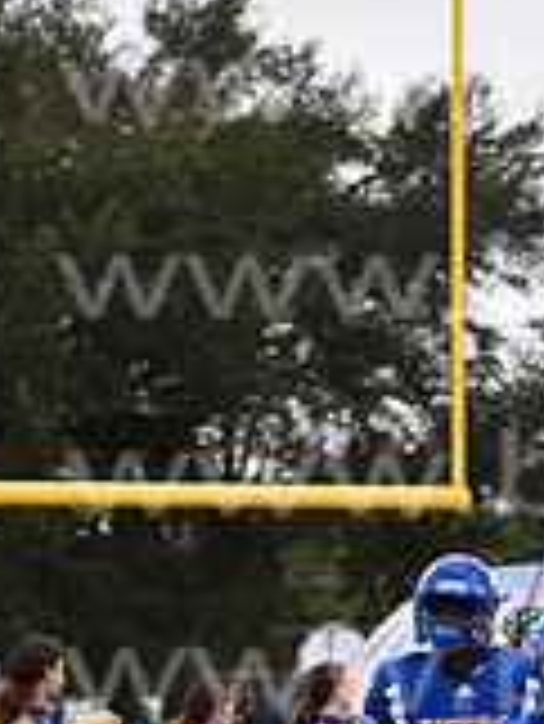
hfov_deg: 4.1
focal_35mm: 363
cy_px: 582
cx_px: 1092
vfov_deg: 5.5
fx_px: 7596
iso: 800
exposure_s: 1/1250
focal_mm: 70
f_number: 3.2
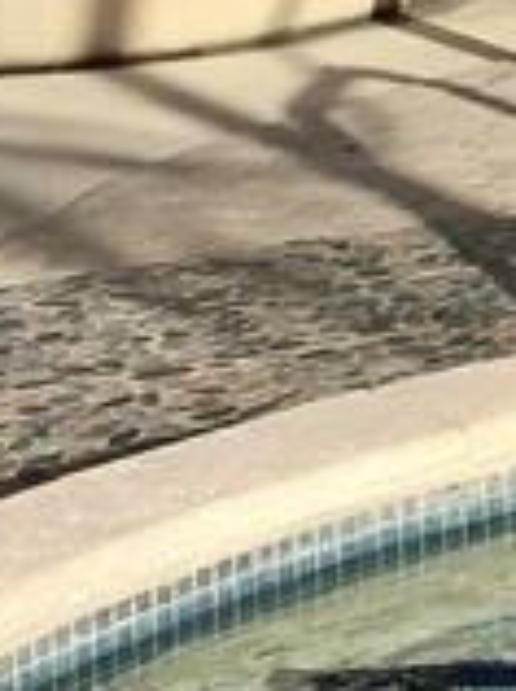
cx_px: 1509
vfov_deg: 10.2
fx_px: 3747
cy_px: -289
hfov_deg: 7.1
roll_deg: +1.9
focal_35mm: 188
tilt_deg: -6.9
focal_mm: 4.15
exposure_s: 1/2959
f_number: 2.2
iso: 25
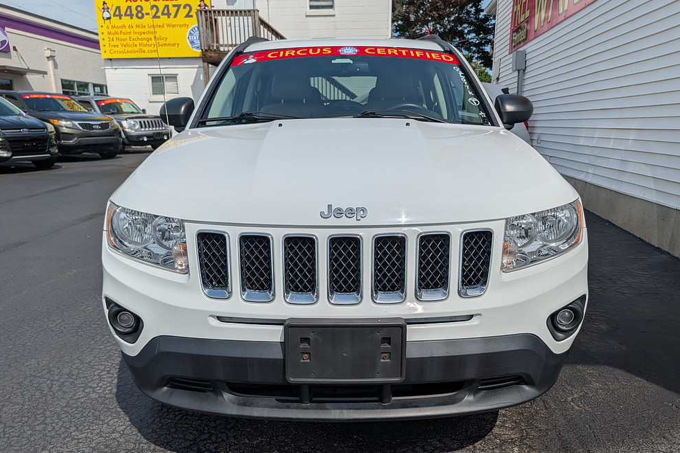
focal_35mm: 26
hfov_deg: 69.4
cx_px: 351
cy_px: 262
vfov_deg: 49.4
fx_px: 491
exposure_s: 1/26316
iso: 21
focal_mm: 6.9
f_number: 1.68
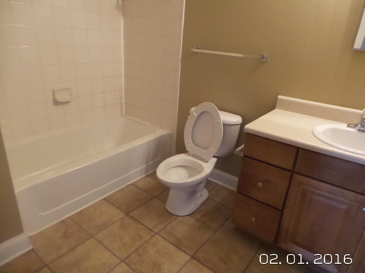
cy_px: 136
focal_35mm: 23
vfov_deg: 58.9
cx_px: 182
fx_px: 243
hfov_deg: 73.9
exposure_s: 1/30
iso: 640
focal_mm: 4.1
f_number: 2.8
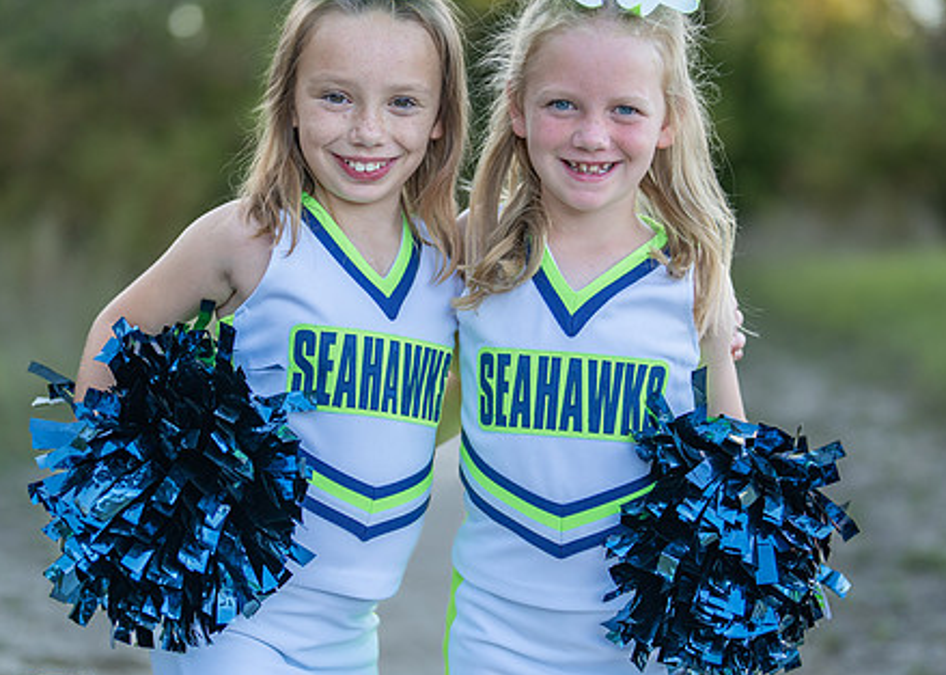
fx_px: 2041
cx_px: 453
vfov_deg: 18.8
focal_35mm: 76
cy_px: 373
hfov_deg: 26.1
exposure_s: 1/800
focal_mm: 50
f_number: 1.2
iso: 100
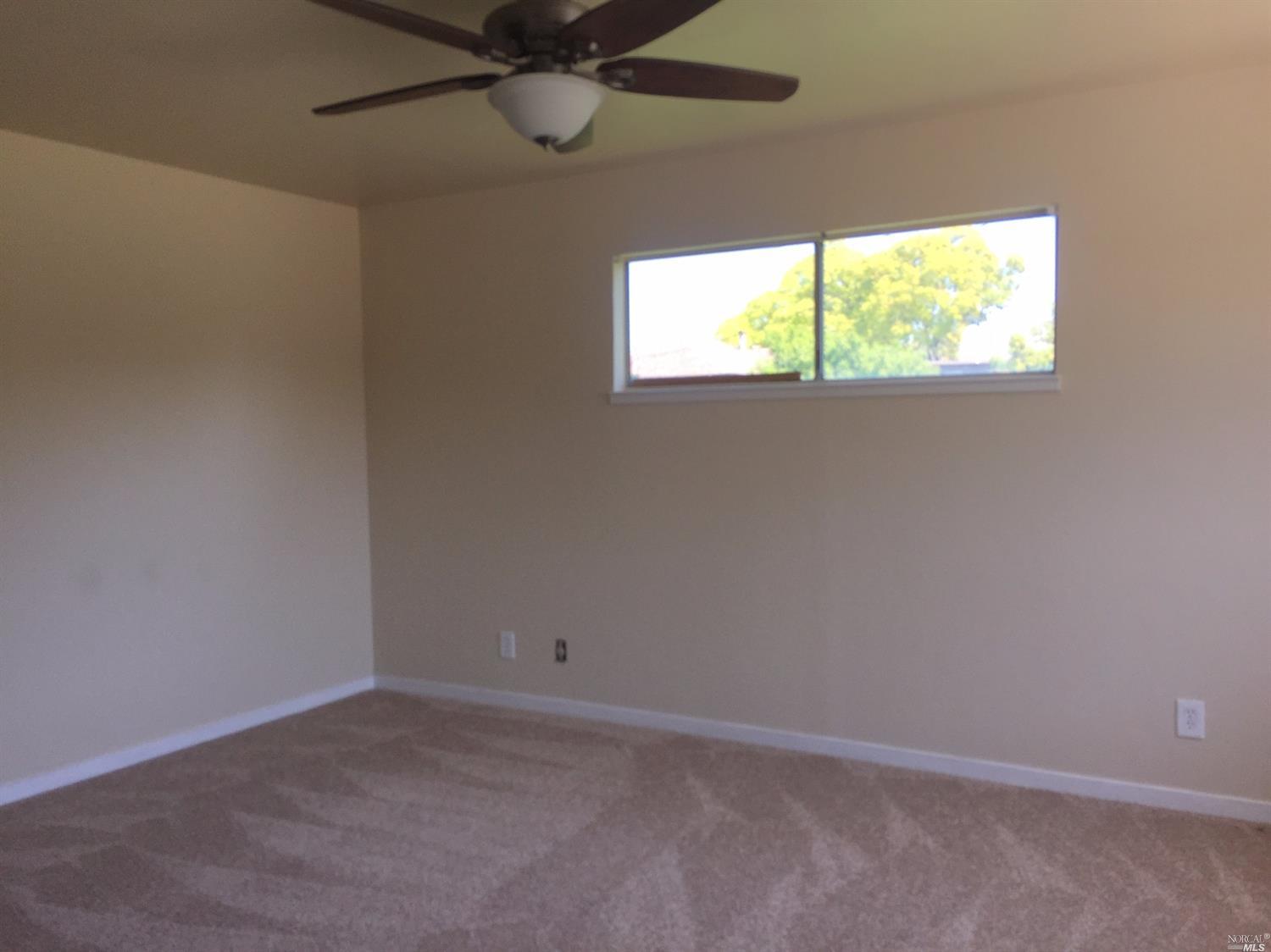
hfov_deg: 61.7
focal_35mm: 29
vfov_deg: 48.2
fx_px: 1064
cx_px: 636
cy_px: 476
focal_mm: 4.15
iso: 32
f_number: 2.2
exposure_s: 1/258
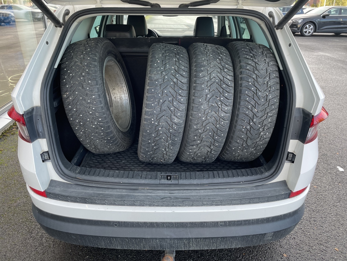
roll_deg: +0.1
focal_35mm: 26
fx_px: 261
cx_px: 174
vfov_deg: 53.1
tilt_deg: -24.5
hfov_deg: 67.3
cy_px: 130
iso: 32
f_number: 1.6
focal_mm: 4.2
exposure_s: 1/121
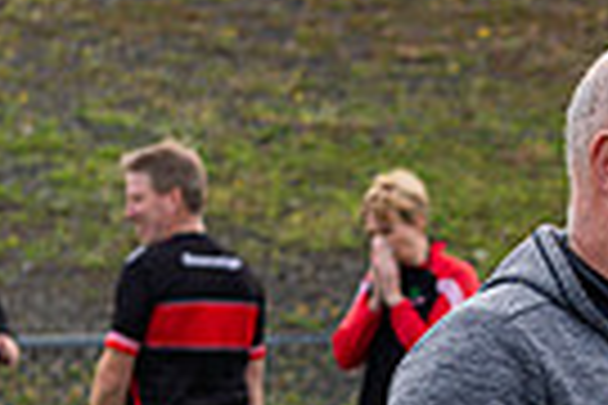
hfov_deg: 5.8
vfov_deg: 3.9
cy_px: 504
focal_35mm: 352
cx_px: 649
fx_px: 5944
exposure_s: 1/640
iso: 140
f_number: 2.8
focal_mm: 70
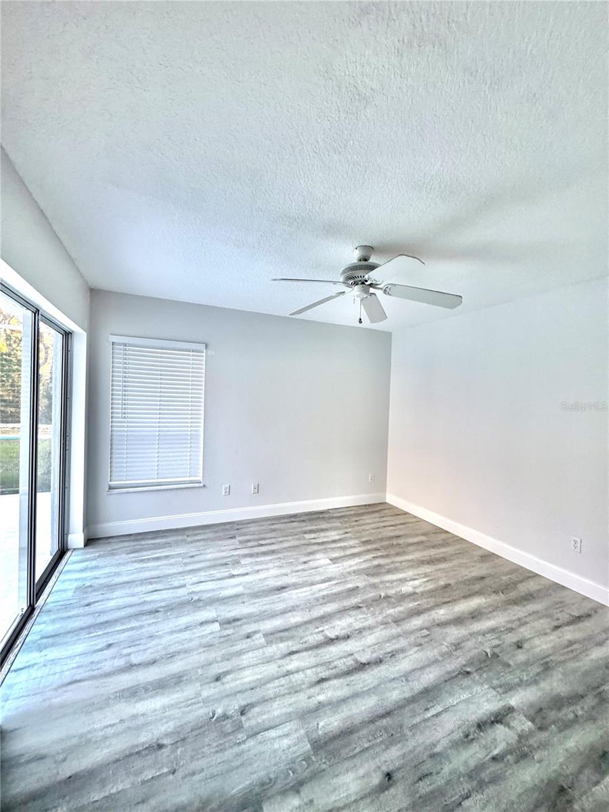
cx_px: 304
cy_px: 406
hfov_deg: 85.7
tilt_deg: -2.4
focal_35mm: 14
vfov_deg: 102.1
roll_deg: -1.9
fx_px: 328
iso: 320
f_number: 2.2
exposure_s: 1/120
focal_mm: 2.22
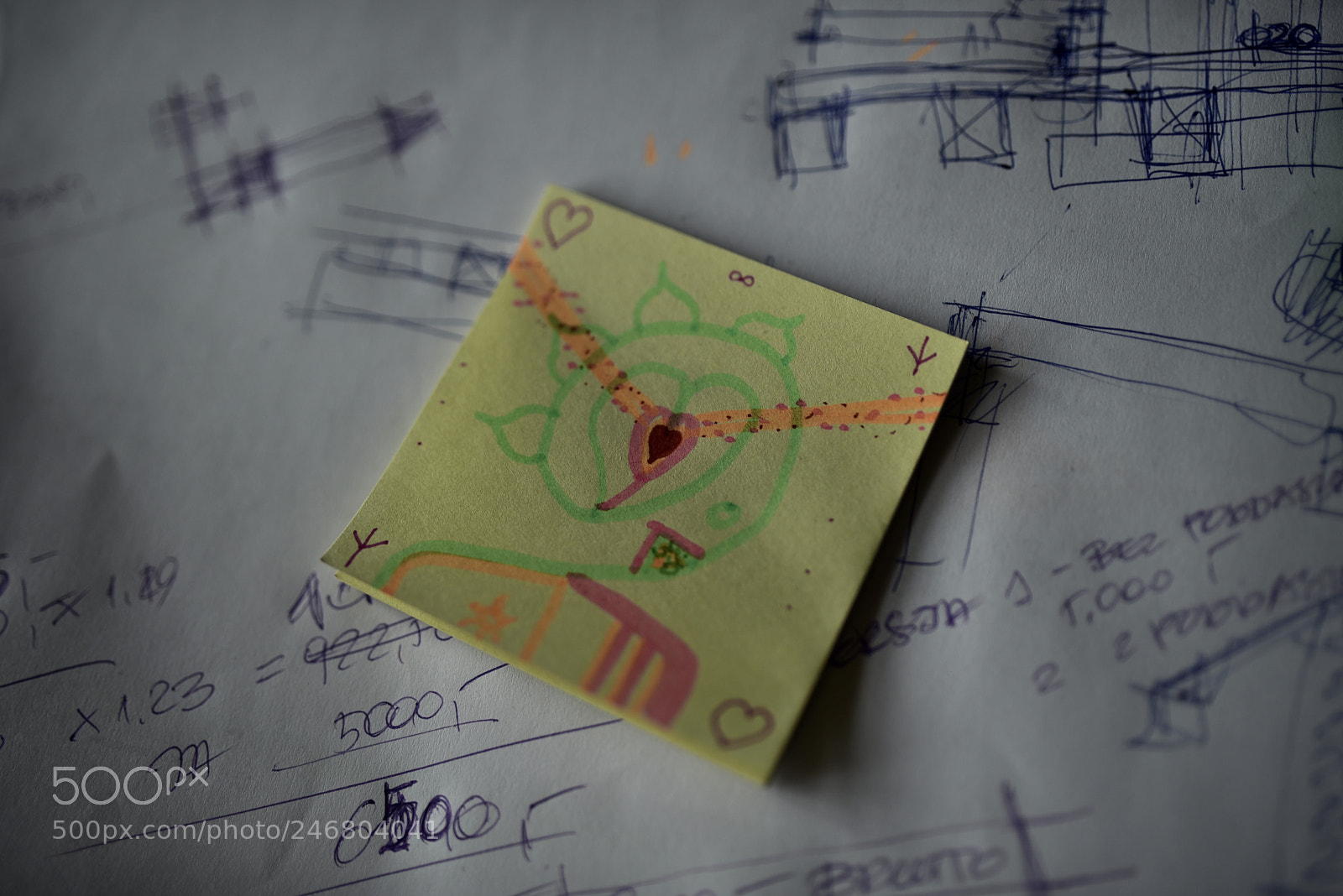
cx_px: 672
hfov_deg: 54.4
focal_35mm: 35
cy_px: 448
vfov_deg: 37.9
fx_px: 1306
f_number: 1.8
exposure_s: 1/160
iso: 100
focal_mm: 35
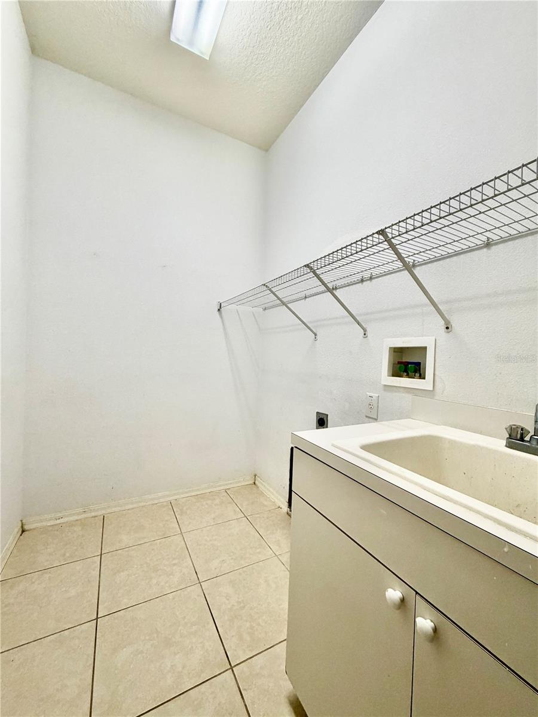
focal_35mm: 14
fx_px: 290
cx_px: 269
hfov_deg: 85.7
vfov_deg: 102.1
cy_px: 358
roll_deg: -2.2
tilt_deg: -0.3
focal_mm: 2.22
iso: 250
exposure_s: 1/120
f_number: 2.2
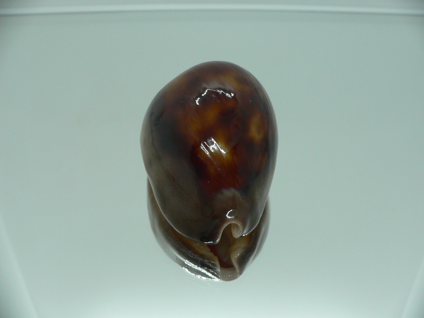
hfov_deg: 52.6
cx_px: 212
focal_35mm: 35
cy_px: 159
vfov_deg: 40.7
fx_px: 429
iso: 100
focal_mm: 4.6
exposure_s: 1/60
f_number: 2.8
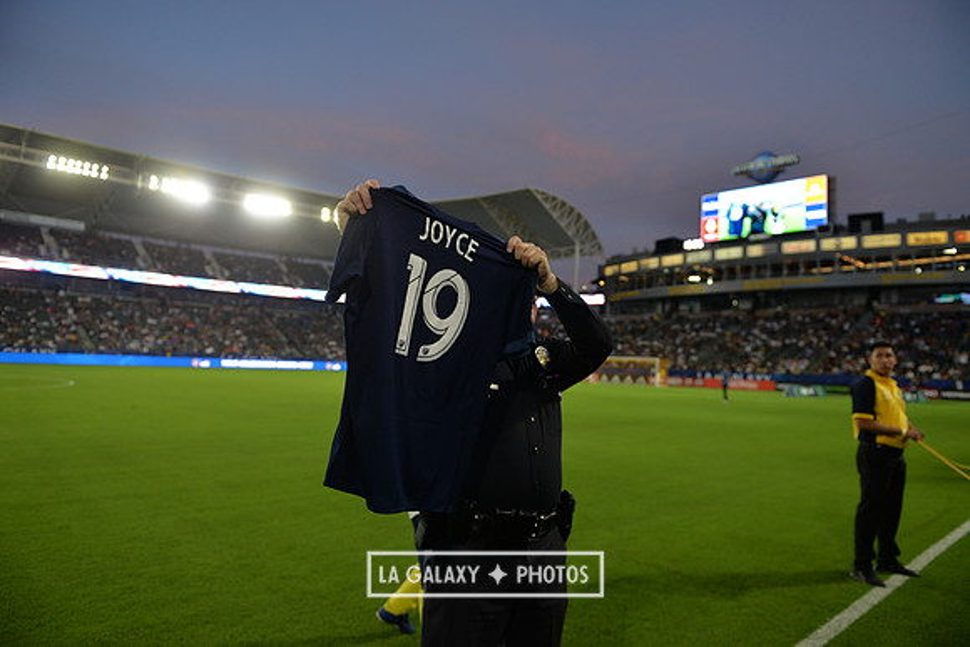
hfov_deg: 73.7
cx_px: 485
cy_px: 324
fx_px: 647
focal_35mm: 24
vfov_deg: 53.2
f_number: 2.8
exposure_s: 1/640
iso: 560
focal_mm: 24
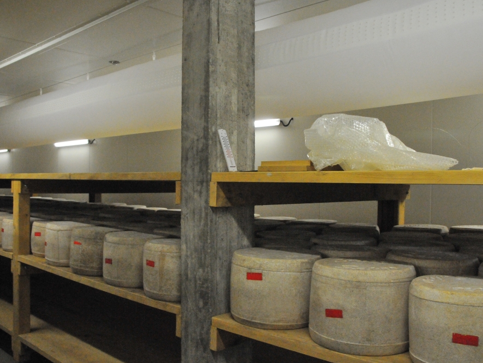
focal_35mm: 30
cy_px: 182
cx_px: 240
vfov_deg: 46.8
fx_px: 419
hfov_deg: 60.0
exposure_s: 1/60
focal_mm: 18
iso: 3200
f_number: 8
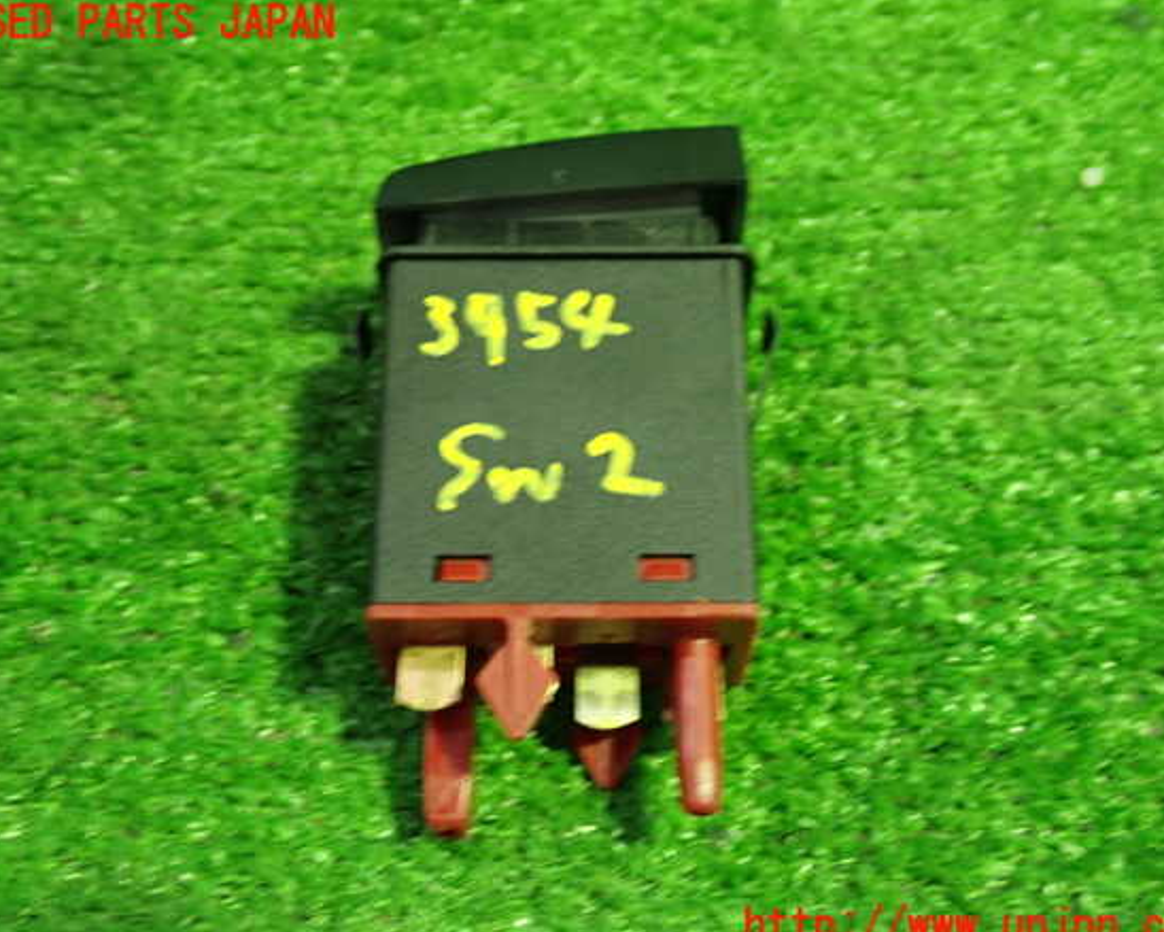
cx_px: 586
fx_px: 1620
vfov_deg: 32.1
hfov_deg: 39.5
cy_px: 476
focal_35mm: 47
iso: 800
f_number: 2.9
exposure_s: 1/40
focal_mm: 7.84
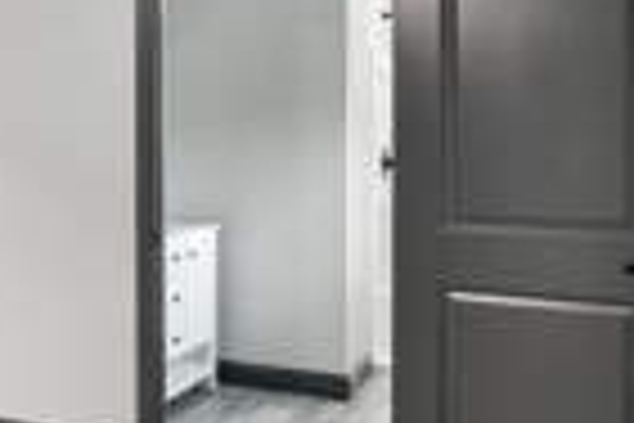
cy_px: 158
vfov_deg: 26.4
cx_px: -247
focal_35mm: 51
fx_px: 898
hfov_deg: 29.1
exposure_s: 1/1.67
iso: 125
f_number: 7.1
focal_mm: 10
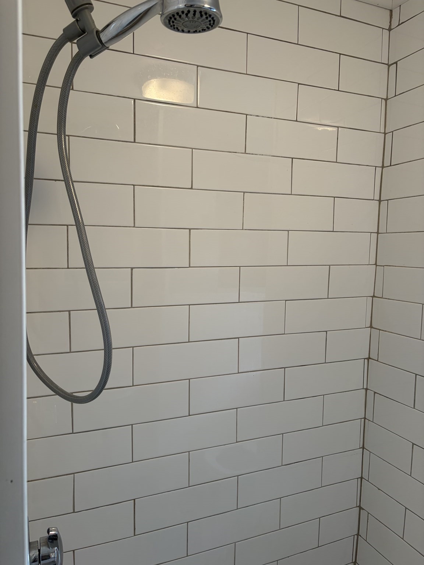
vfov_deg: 67.3
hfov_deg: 53.1
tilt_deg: -5.4
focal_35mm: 26
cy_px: 282
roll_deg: -1.8
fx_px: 425
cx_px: 212
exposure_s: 1/60
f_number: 1.6
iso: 64
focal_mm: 5.96
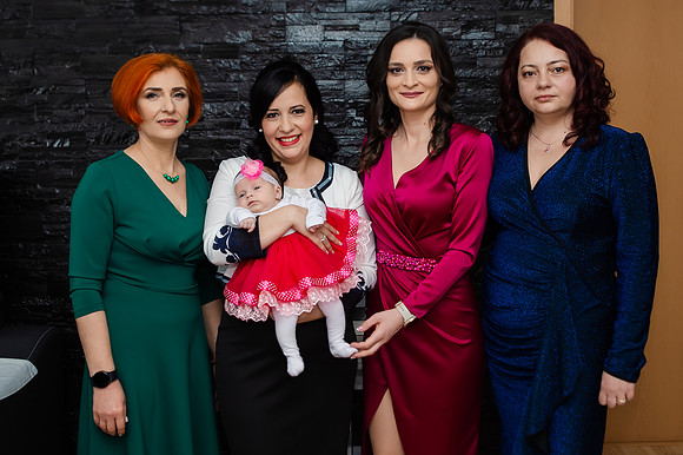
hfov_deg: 44.9
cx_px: 333
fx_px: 827
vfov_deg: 30.6
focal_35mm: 44
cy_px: 164
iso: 500
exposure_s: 1/250
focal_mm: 29
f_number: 3.5
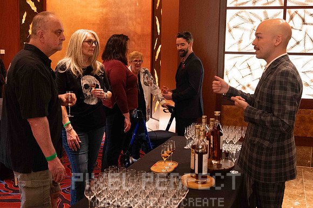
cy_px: 94
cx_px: 153
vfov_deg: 32.5
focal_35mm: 41
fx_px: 358
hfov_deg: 47.3
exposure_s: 1/60
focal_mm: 33.5
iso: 6400
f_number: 4.8
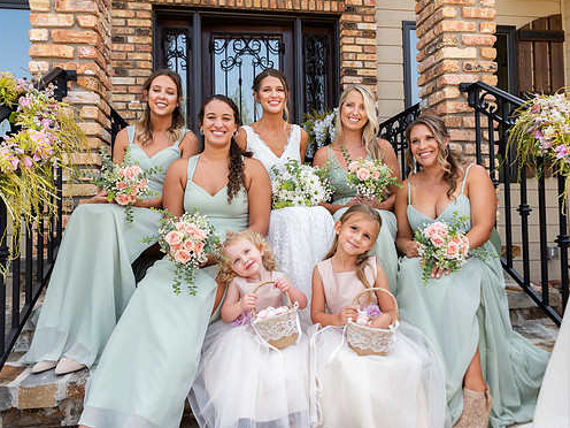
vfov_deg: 51.3
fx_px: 445
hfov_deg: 65.3
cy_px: 207
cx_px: 280
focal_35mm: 27
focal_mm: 24
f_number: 4.5
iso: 200
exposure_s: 1/160
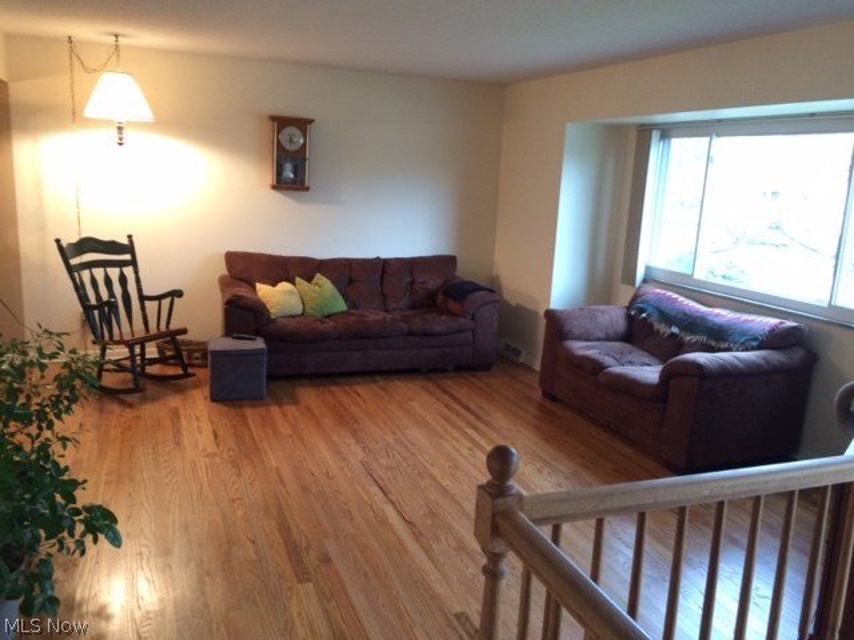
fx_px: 715
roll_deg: -1.4
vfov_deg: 48.2
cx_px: 427
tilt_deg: -13.4
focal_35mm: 29
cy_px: 320
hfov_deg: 61.7
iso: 160
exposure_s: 1/30
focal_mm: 4.15
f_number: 2.2
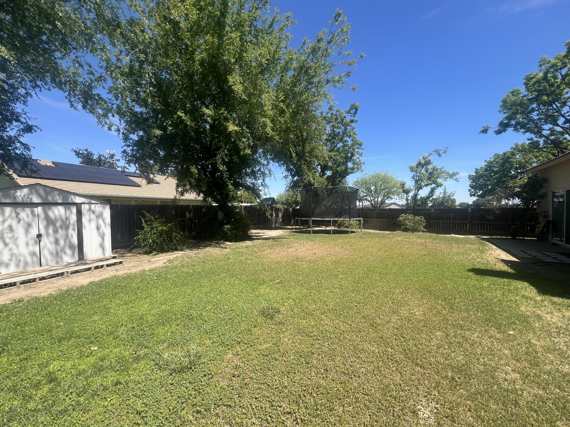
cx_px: 285
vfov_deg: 89.9
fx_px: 214
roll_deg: +0.2
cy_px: 214
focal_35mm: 13
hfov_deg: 106.2
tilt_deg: -0.8
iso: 32
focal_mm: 1.57
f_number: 1.8
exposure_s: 1/943
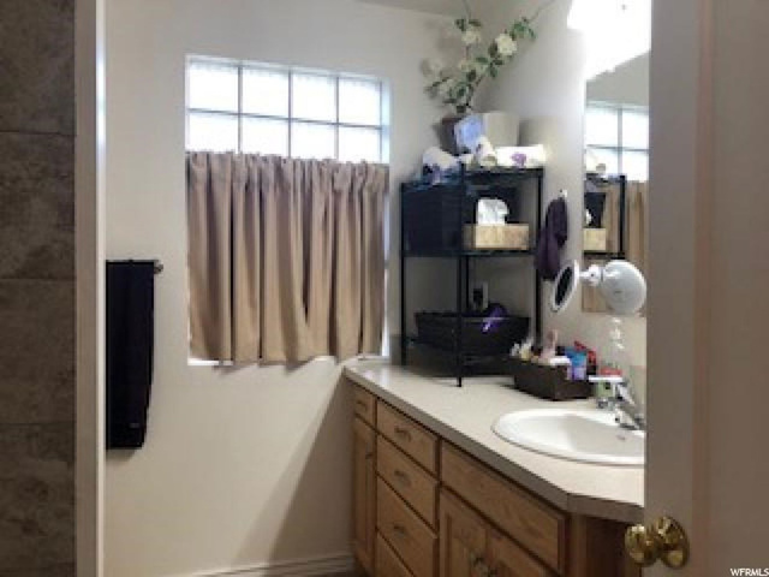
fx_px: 622
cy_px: 288
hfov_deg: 63.4
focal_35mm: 28
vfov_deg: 49.7
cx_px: 384
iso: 32
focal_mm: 4
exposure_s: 1/30
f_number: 1.8
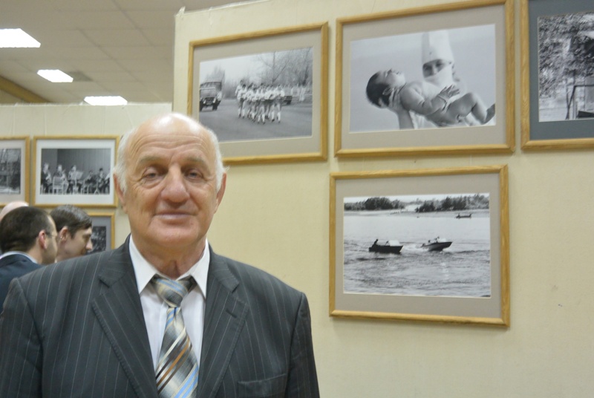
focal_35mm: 43
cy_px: 199
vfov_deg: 31.3
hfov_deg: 45.4
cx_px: 297
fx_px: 711
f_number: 4.2
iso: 800
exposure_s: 1/25
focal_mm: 16.1
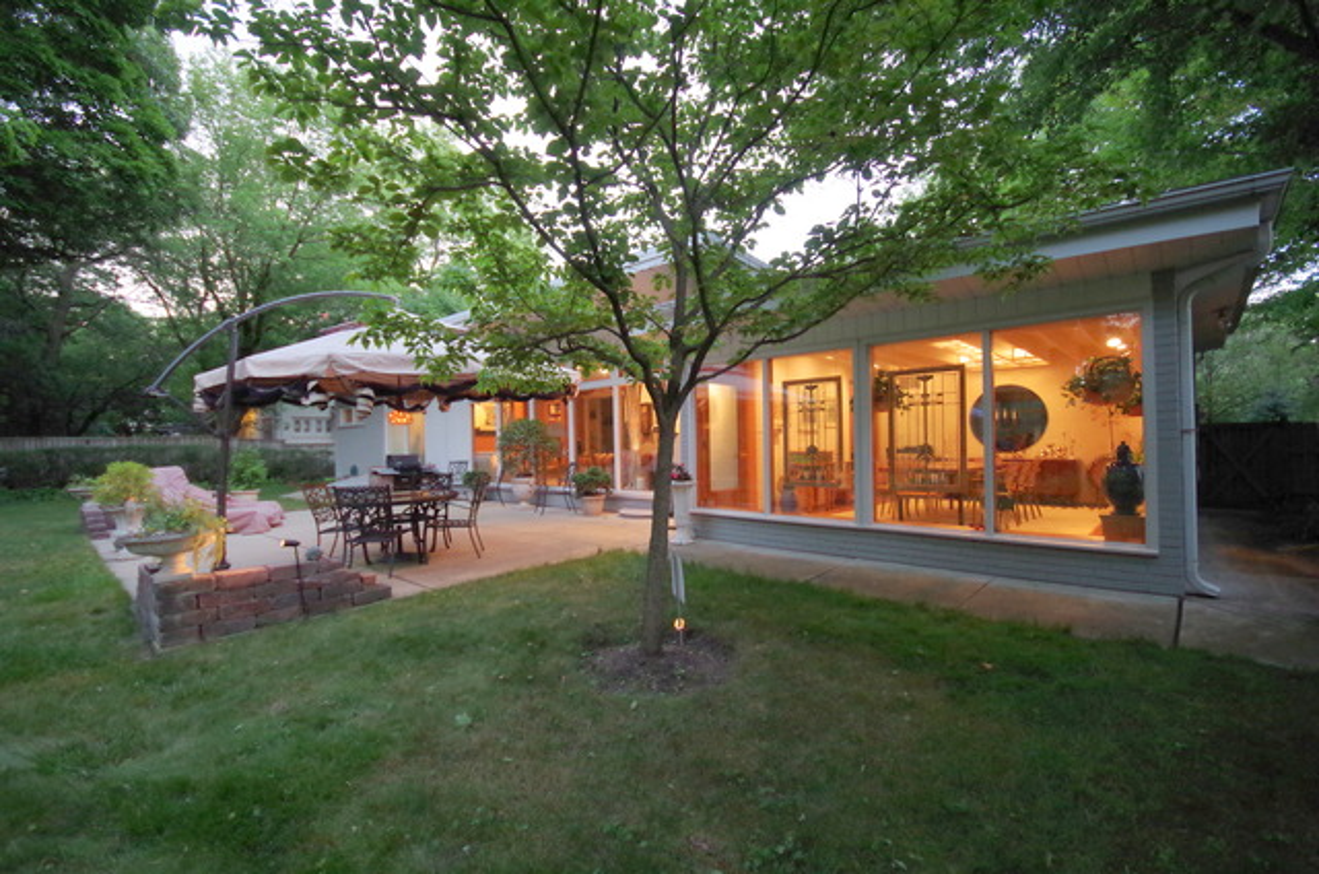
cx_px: 660
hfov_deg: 100.5
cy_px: 437
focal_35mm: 15
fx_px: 548
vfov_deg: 77.1
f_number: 5
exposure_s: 1/40
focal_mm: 10
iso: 1600
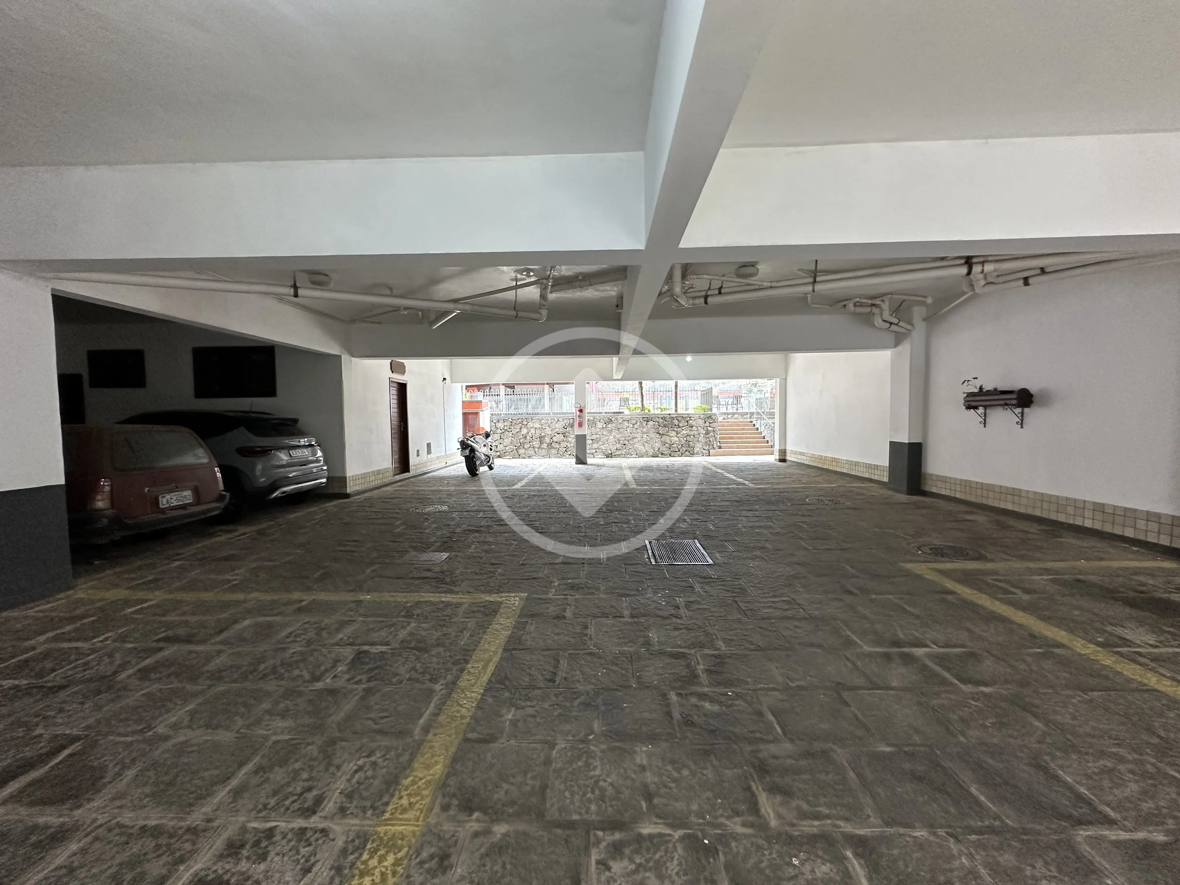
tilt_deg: -2.5
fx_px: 477
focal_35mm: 14
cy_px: 442
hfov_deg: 102.1
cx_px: 590
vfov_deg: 85.7
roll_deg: +0.9
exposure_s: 1/120
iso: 320
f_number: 2.2
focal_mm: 2.22
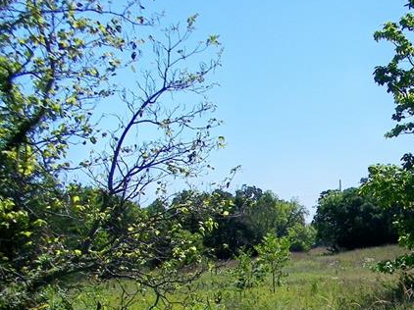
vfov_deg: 20.9
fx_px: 813
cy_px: 307
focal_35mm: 68
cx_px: 423
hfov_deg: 26.9
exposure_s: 1/320
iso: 80
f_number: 7
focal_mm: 5
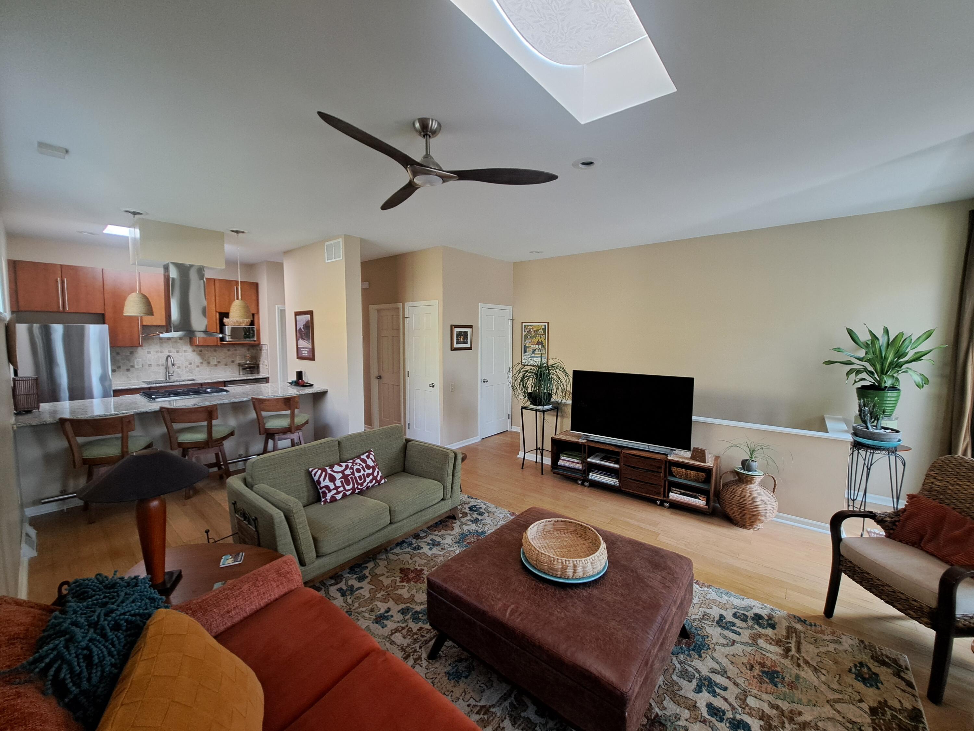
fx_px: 366
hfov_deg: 106.2
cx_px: 487
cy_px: 366
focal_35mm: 13
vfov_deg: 89.9
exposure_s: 1/40
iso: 80
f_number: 2.2
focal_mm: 1.74
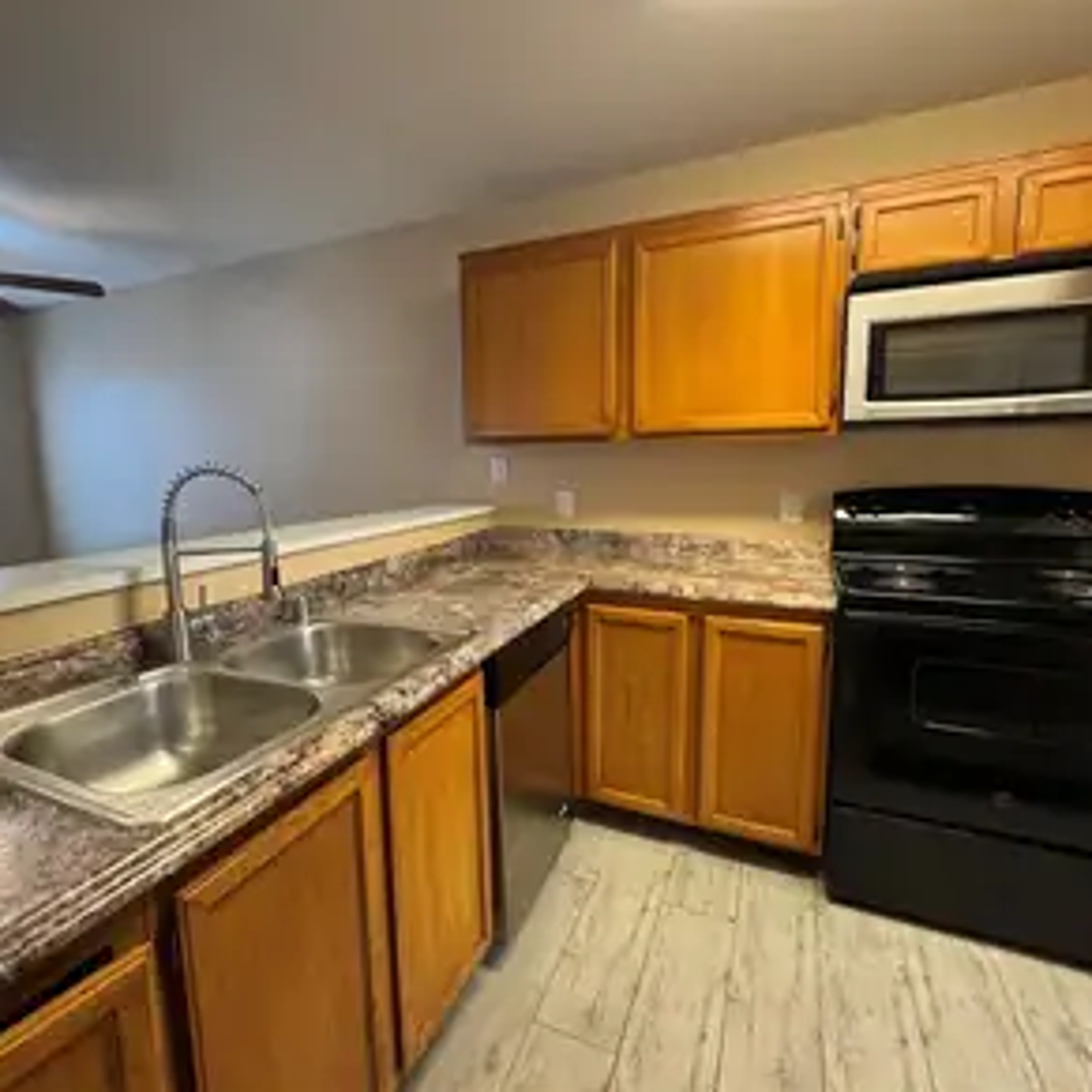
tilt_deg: -7.7
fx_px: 607
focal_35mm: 17
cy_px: 533
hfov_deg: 83.8
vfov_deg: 84.0
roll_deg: +0.8
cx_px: 503
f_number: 2.2
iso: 200
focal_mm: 2.22
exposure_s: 1/60
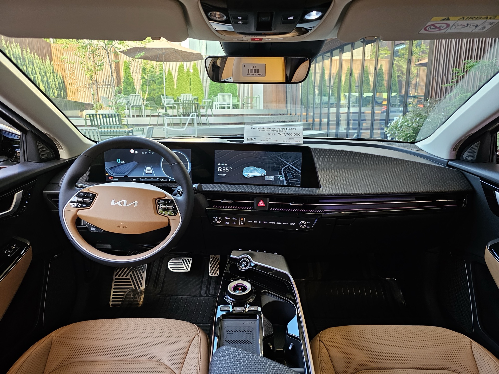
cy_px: 187
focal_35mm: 23
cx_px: 250
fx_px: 332
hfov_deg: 73.9
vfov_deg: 58.9
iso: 320
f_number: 1.7
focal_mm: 6.3
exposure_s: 1/120
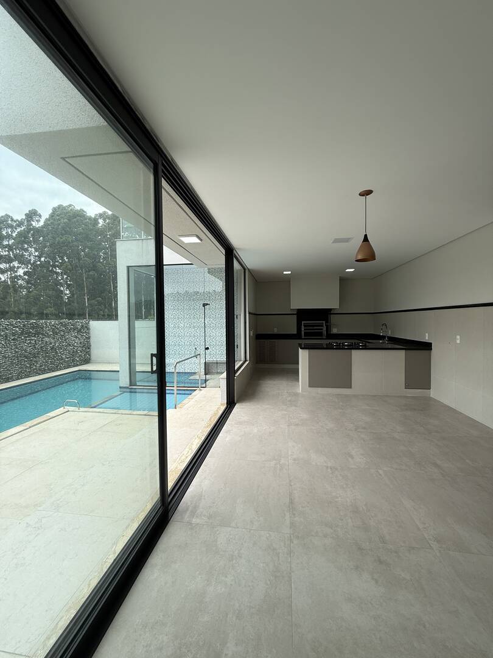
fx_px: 266
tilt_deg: -0.8
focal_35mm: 14
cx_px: 246
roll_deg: -0.1
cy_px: 329
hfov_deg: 85.7
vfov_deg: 102.1
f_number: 2.2
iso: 50
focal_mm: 2.22
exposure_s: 1/436
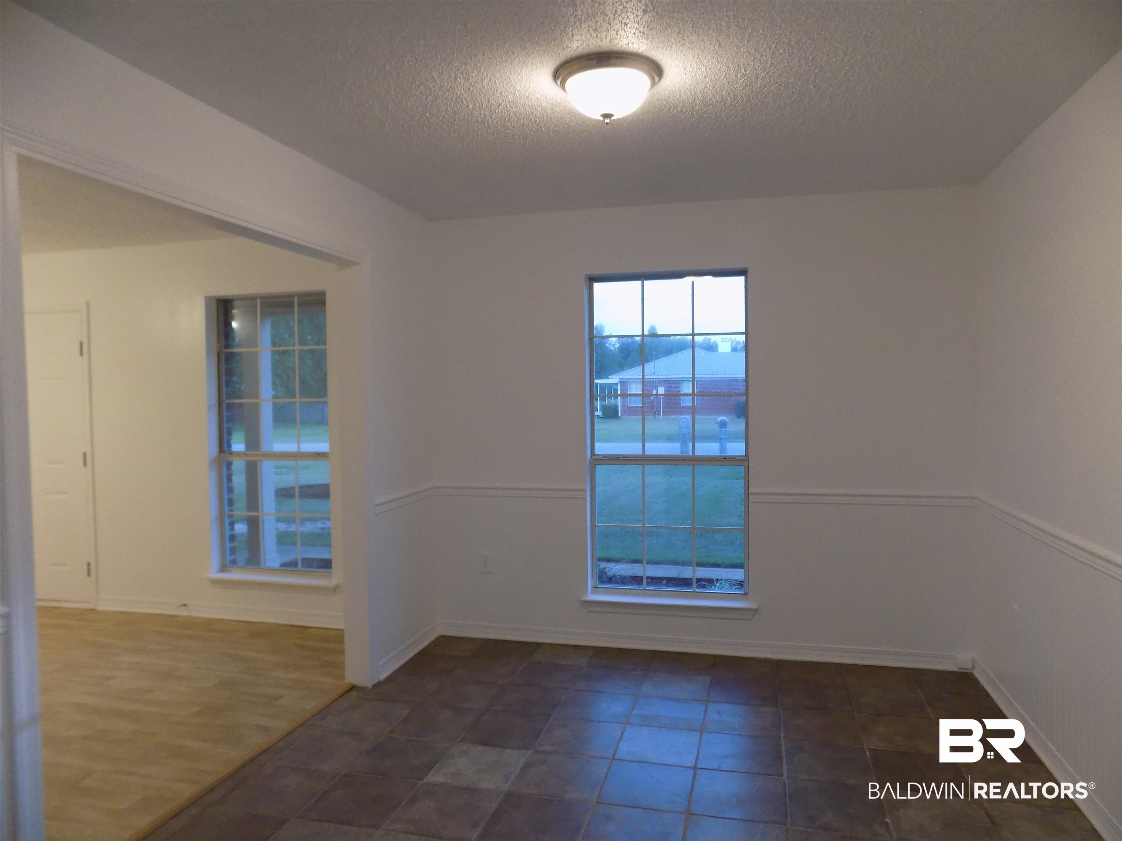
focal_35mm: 23
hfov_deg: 73.9
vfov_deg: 58.9
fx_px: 745
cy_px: 420
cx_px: 561
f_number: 3.1
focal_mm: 4
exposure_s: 1/30
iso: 280
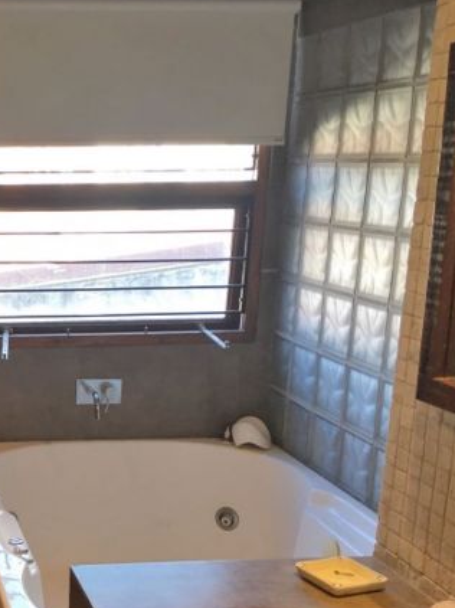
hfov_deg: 24.5
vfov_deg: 34.6
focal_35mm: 55
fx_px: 965
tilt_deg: -15.0
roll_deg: +0.1
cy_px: 415
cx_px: -63
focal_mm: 4.15
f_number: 2.2
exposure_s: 1/33
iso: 25
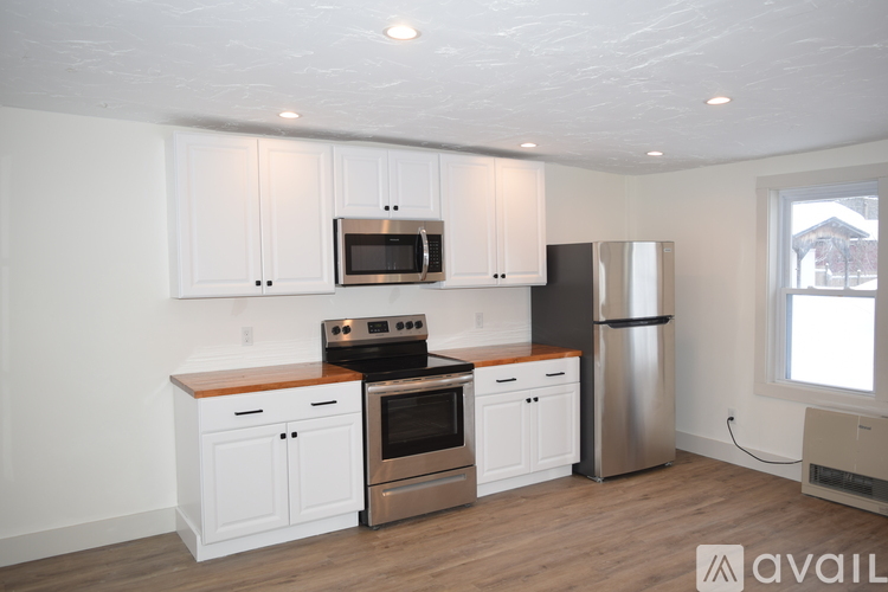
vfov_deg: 47.9
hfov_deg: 67.4
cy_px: 296
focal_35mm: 27
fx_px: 666
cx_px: 444
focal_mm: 18
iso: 100
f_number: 3.5
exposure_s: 1/60
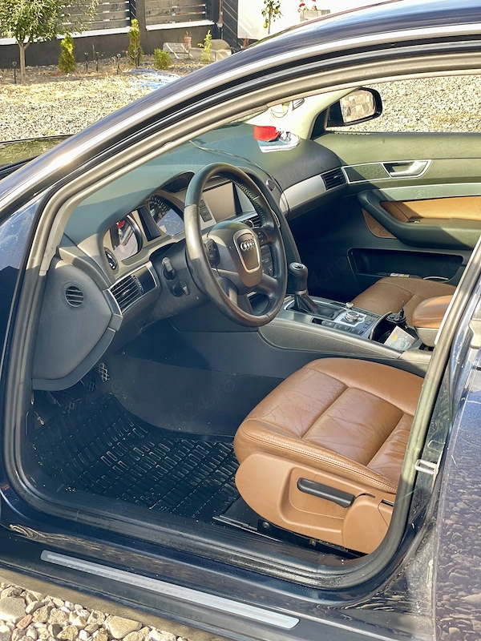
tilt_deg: -20.7
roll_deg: -0.5
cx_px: 240
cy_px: 320
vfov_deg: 36.8
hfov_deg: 28.0
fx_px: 963
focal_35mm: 52
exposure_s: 1/122
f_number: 2
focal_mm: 6
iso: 50
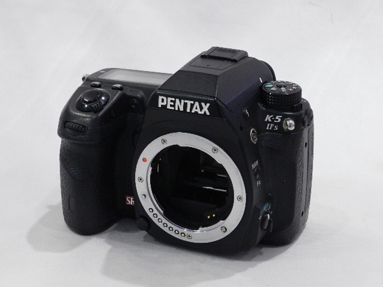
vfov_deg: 17.6
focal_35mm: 84
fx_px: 929
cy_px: 144
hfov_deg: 23.3
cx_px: 192
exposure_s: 1/60
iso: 800
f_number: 4.4
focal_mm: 14.9
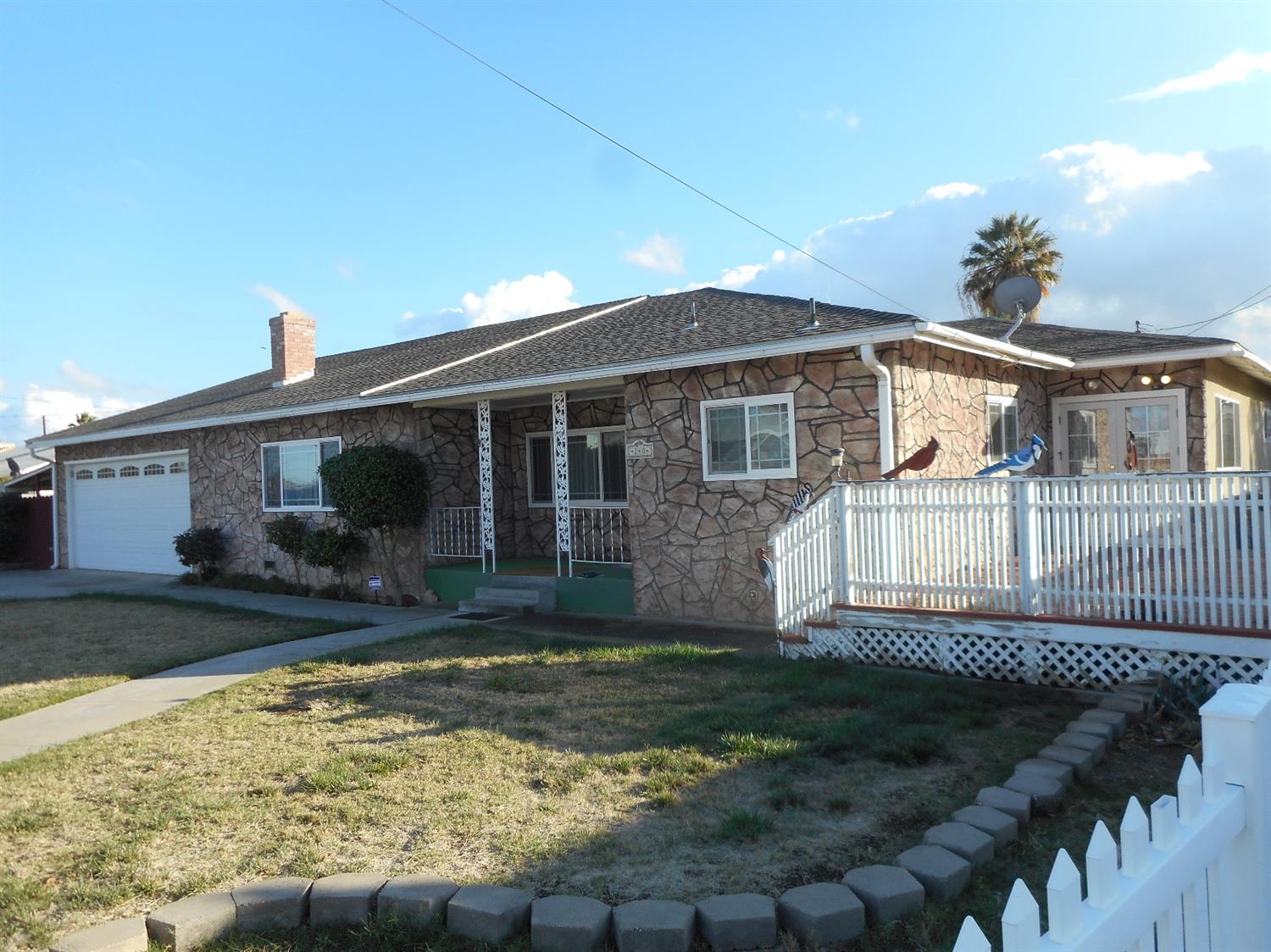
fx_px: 918
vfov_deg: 54.9
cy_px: 476
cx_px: 636
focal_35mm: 25
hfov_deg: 69.4
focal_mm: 4.5
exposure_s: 1/320
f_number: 3.7
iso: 80
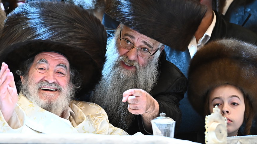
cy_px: 62
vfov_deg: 3.5
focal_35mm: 342
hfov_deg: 6.3
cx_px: 64
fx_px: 2330
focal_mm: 200
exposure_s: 1/200
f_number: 5
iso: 2500
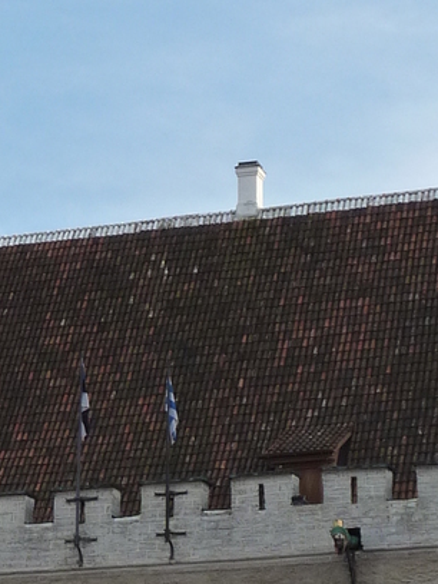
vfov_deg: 13.6
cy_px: 346
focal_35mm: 145
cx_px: 226
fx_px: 2446
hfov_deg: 10.2
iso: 125
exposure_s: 1/400
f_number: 4
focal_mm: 6.1
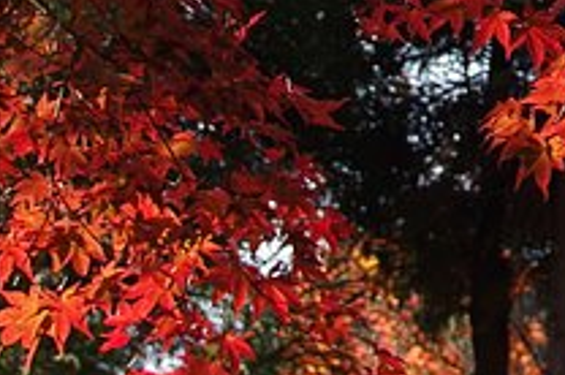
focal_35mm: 167
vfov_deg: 7.8
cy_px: -438
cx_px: 733
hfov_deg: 12.0
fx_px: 2617
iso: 100
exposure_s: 1/200
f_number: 4
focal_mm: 23
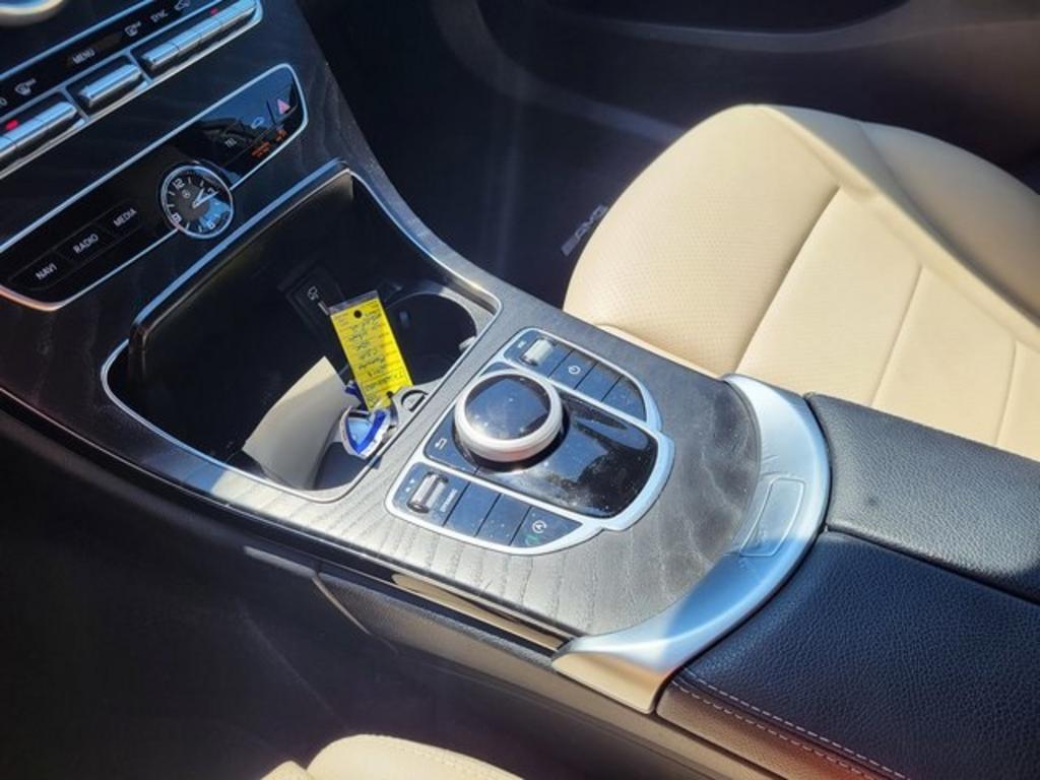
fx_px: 781
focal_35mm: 26
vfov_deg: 53.1
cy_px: 390
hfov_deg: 67.3
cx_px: 520
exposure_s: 1/696
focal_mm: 5.4
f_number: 1.8
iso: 40
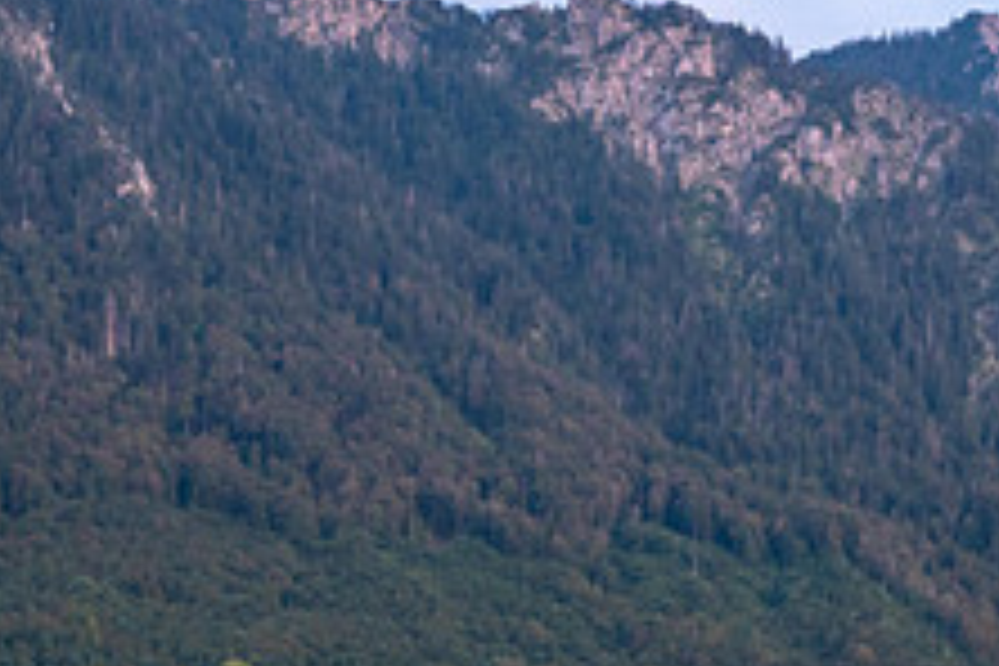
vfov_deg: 10.2
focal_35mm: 133
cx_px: 868
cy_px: 652
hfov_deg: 15.3
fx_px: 3690
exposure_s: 1/320
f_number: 4
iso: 1000
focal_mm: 51
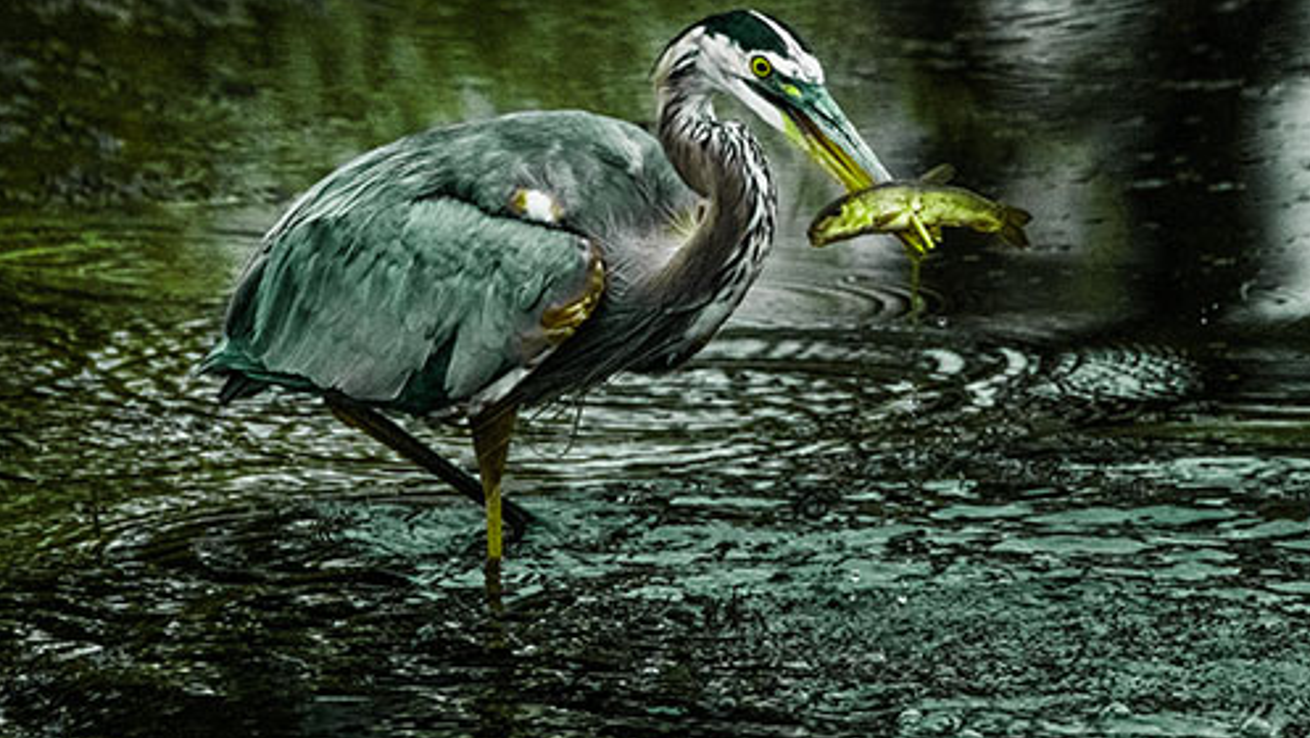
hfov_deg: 2.6
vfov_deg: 1.4
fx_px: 29259
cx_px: 654
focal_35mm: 842
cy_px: 434
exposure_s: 1/2000
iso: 8000
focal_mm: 800
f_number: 12
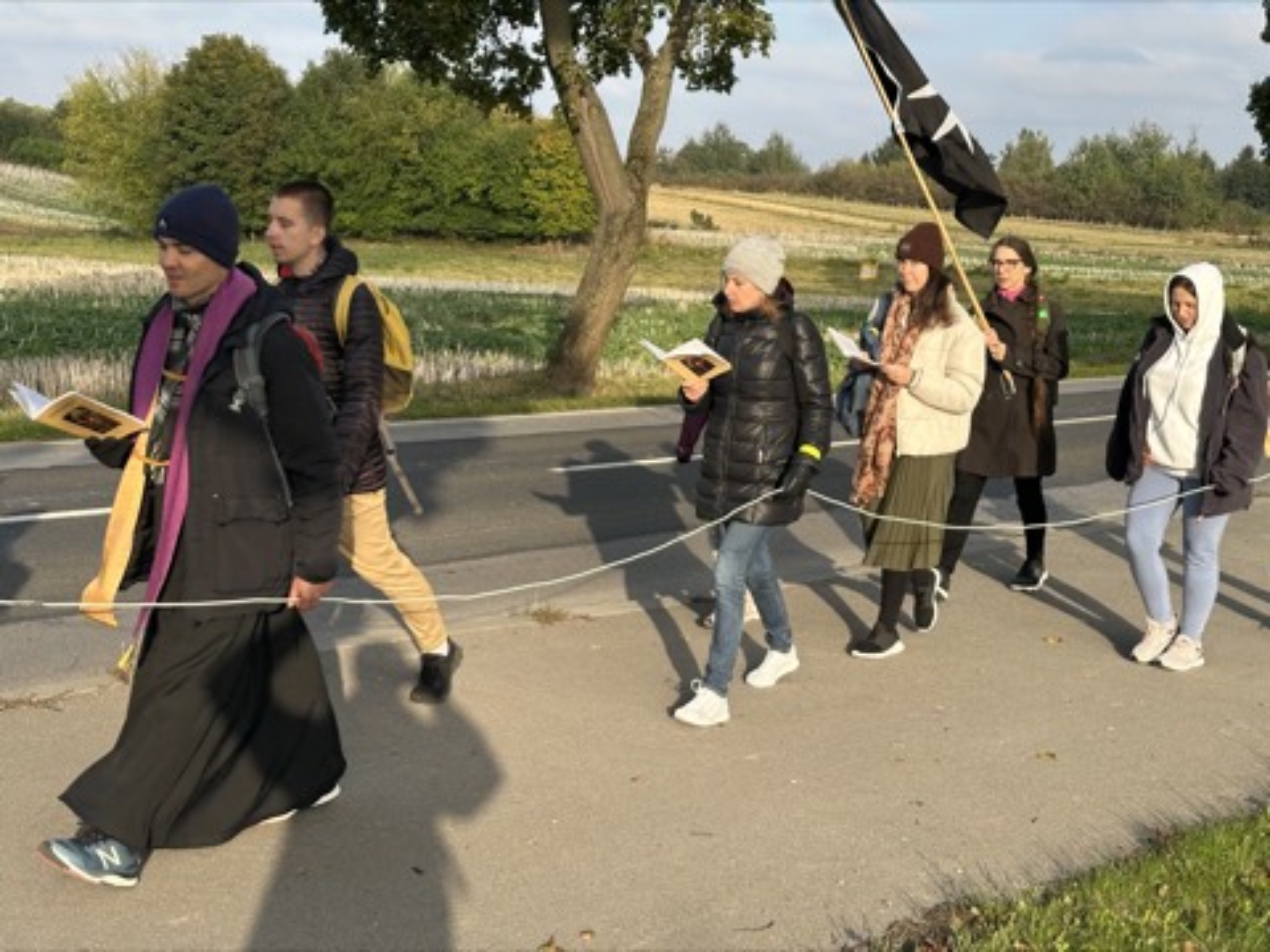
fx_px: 1761
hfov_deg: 39.7
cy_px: 476
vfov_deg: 30.3
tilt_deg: -7.8
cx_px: 635
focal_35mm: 48
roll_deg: -1.3
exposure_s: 1/1272
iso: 64
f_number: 1.78
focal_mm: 6.86
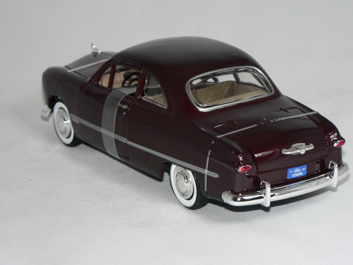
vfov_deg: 12.7
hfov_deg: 16.8
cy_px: 119
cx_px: 196
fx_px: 1193
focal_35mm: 117
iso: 80
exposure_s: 1/60
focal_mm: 17.3
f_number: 3.2
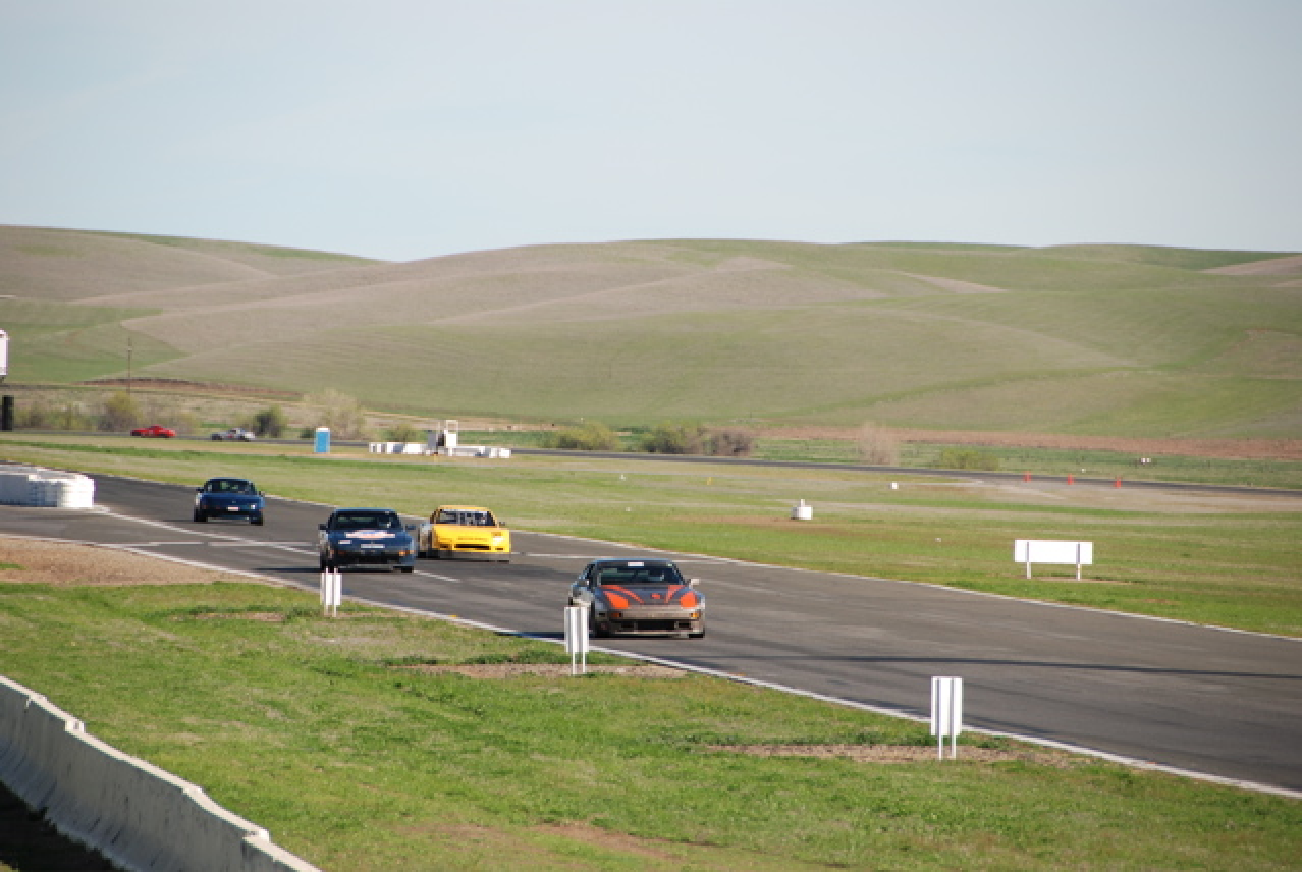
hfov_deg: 6.9
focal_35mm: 300
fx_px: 10865
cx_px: 651
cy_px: 436
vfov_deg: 4.6
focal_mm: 200
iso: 200
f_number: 5.6
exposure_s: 1/800
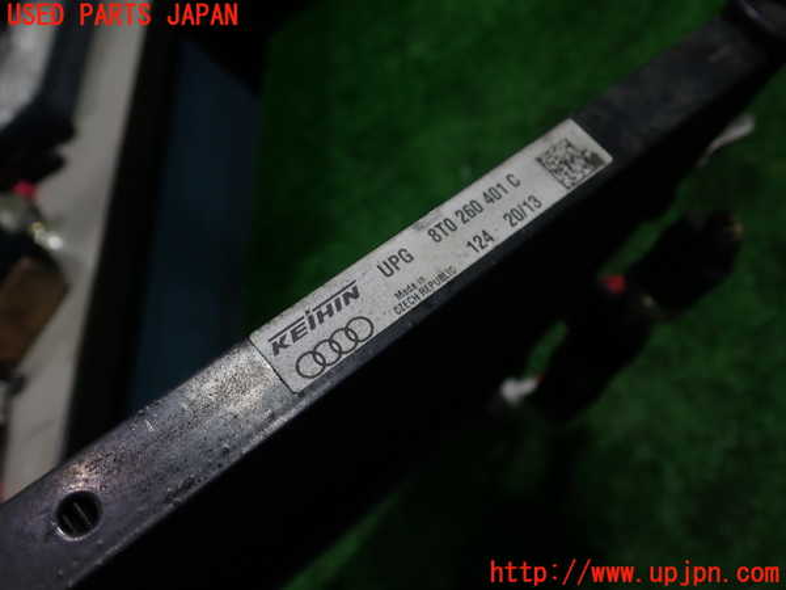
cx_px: 393
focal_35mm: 30
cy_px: 295
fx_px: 681
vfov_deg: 46.8
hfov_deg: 60.0
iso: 160
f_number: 2.3
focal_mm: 5.4
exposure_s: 1/60
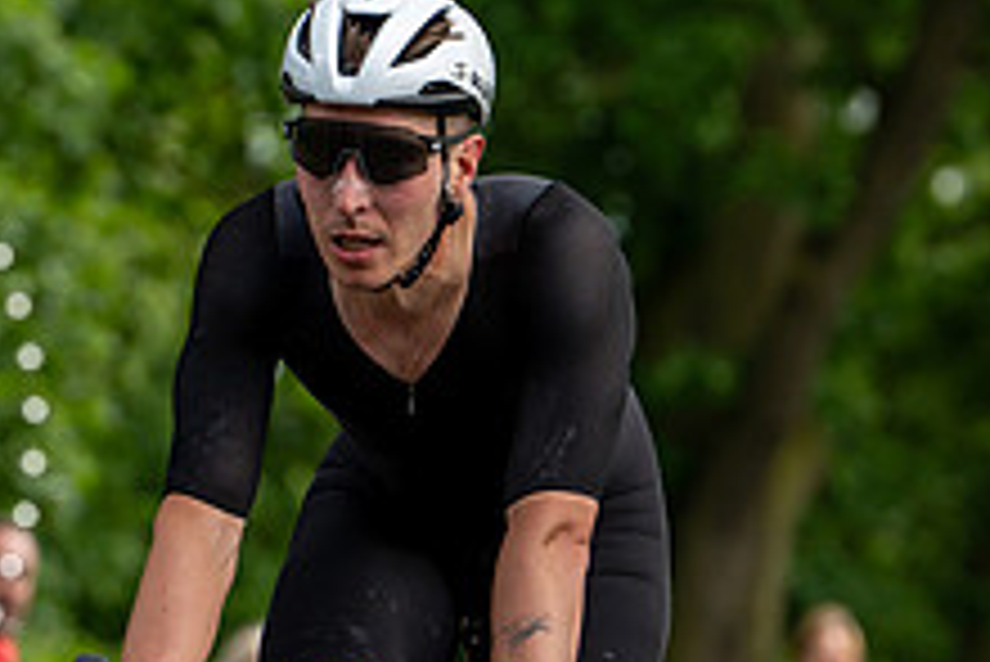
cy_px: 187
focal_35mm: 408
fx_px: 11227
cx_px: 324
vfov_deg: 3.4
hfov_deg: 5.0
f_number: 4
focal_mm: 155
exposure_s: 1/1000
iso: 250
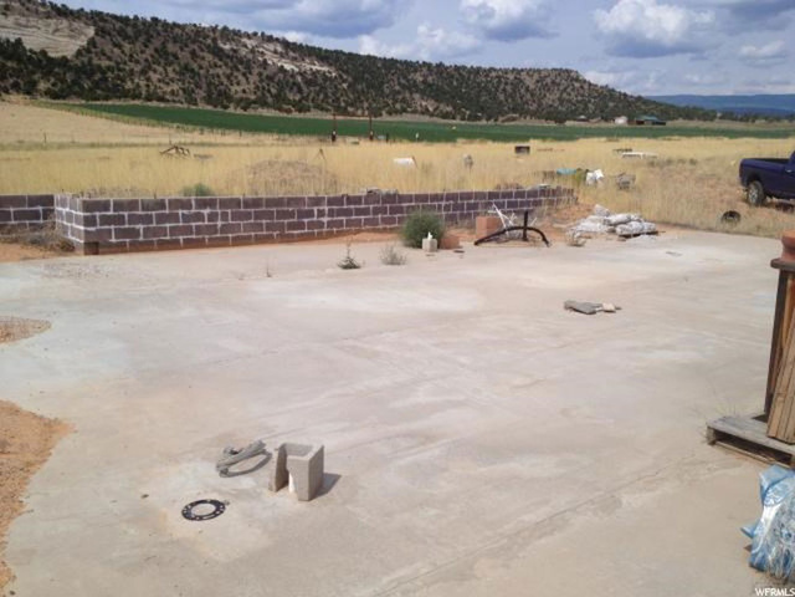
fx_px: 804
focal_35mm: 35
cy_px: 298
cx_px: 398
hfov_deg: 52.6
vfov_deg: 40.7
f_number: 2.4
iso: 50
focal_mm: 4.28
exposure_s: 1/3690
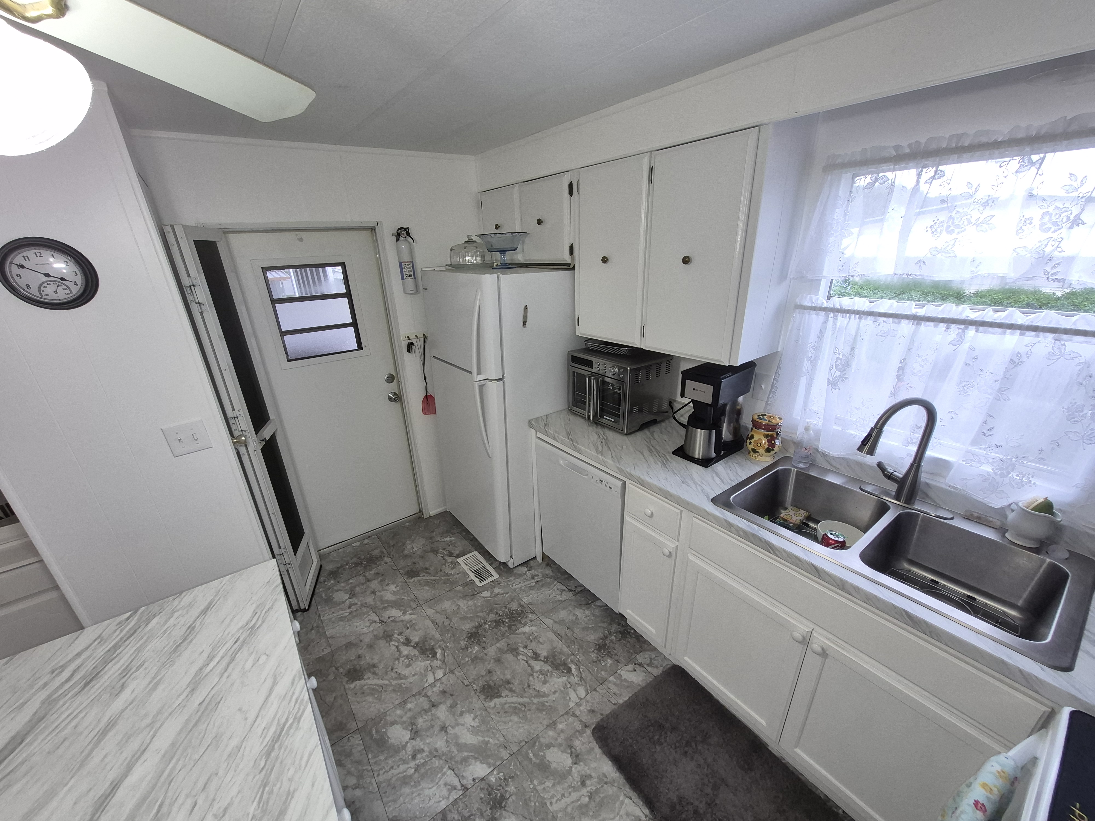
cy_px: 410
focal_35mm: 13
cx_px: 548
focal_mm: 1.74
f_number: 2.2
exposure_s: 1/60
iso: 80
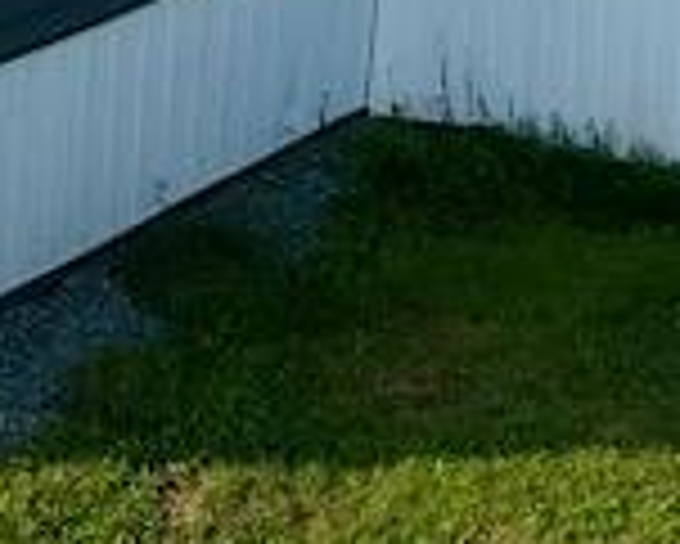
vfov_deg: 8.7
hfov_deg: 10.9
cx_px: -77
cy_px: -157
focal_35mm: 175
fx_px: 3524
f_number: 2.8
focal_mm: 8.38
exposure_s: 1/1250
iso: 100
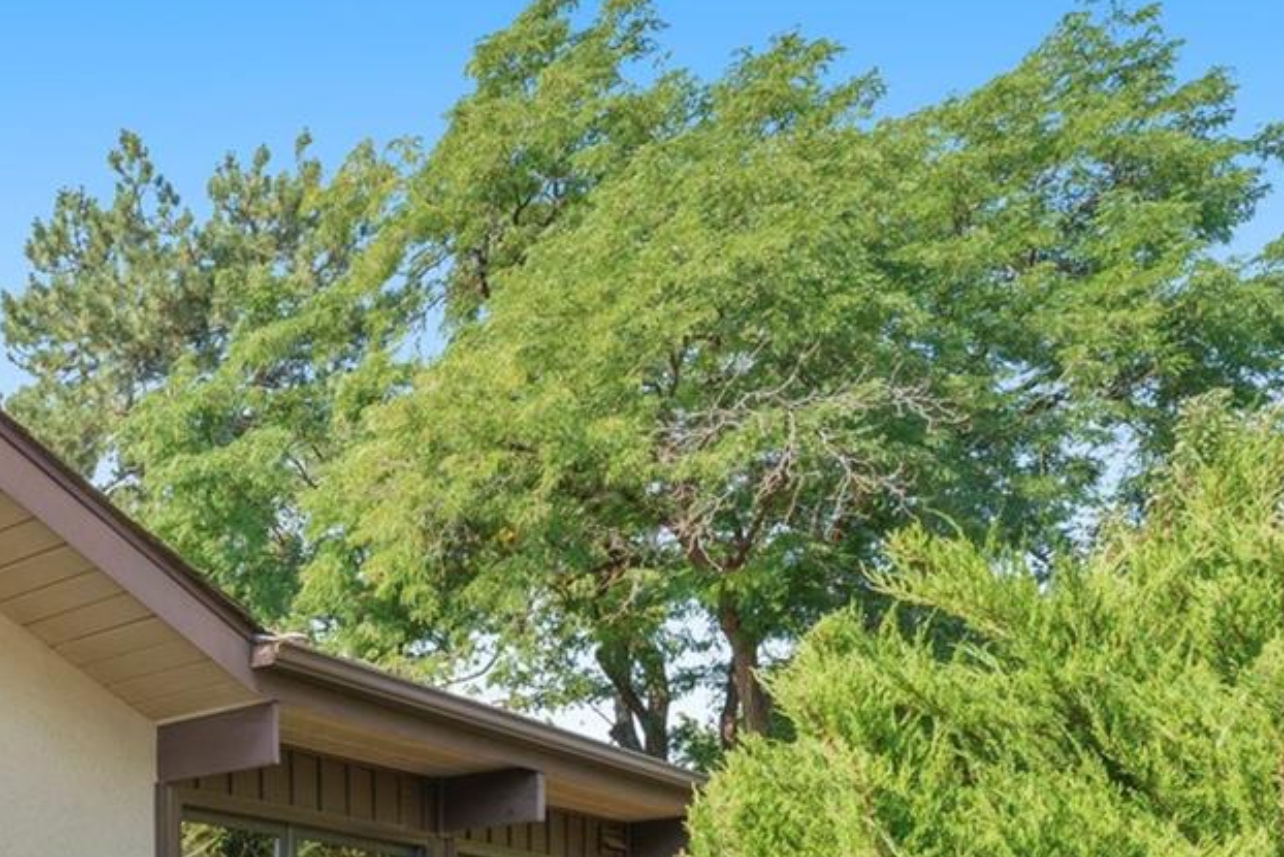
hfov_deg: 39.1
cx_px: -250
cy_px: 1047
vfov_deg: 30.8
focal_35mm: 36
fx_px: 1284
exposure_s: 1/160
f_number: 8
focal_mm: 14
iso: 400
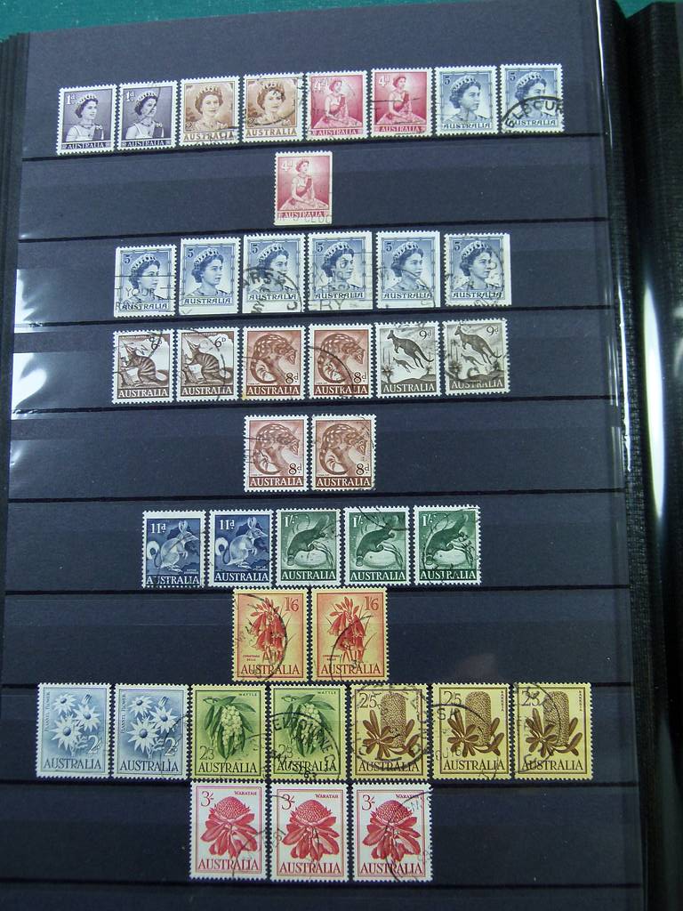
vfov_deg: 50.1
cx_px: 342
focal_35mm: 37
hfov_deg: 38.7
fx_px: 973
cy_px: 456
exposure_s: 1/60
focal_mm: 6.7
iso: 100
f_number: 3.1
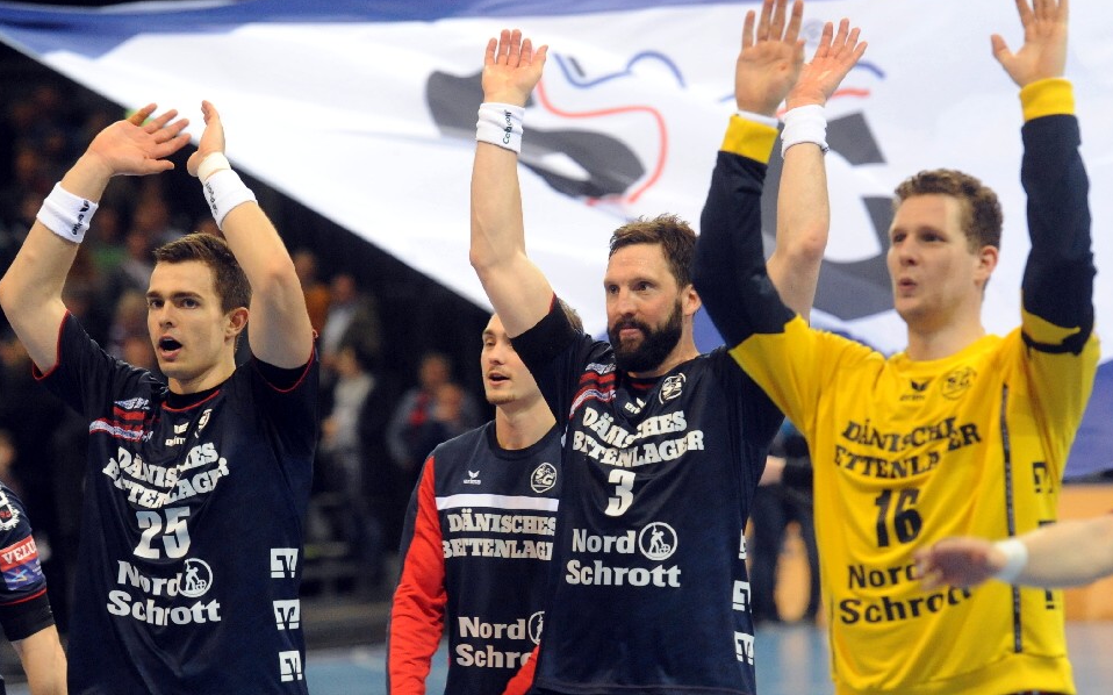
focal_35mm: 165
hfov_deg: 12.7
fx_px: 5003
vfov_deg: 7.9
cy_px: 376
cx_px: 558
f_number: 4.5
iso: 4000
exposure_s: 1/500
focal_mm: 155
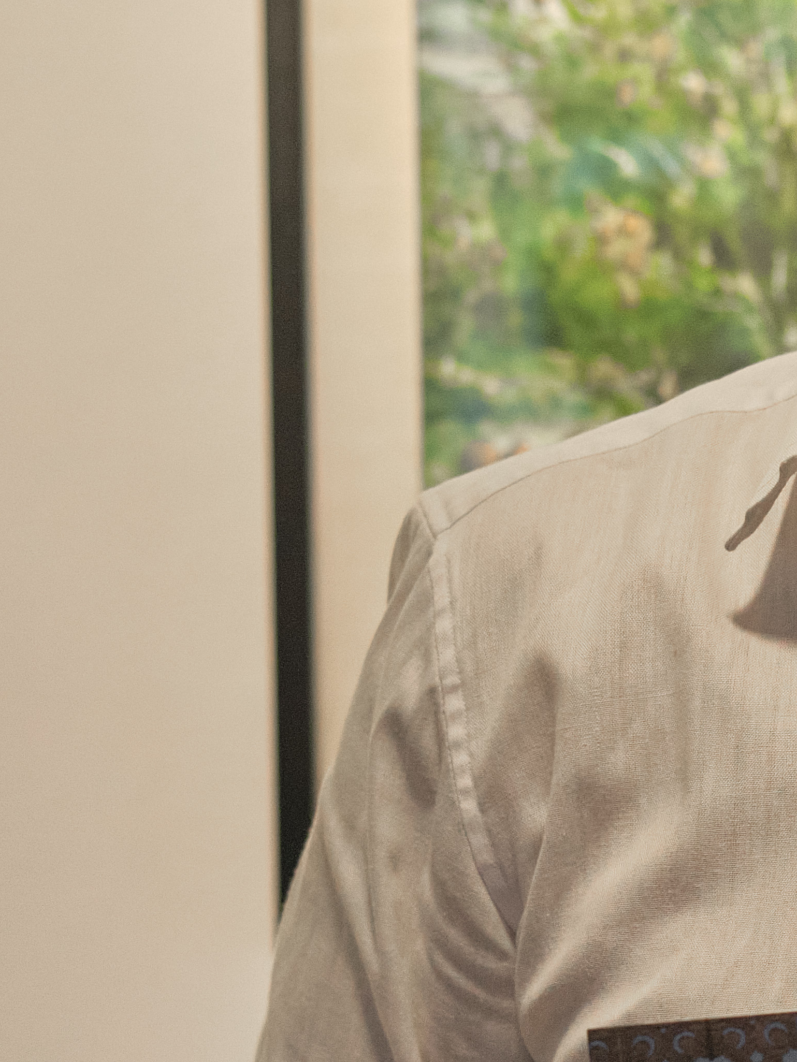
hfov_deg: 9.4
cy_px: 675
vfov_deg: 12.7
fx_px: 4757
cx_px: 985
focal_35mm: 155
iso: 3200
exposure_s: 1/500
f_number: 2.8
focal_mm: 35
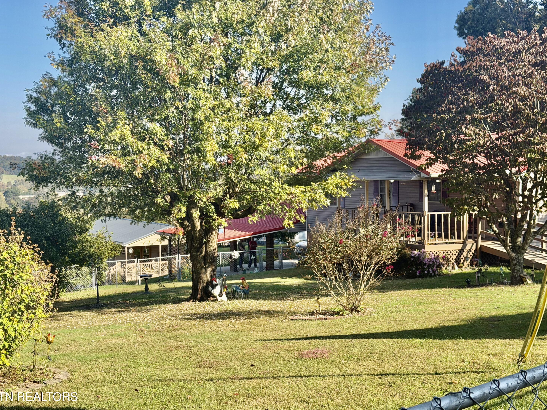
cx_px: 268
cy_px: 207
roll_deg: +0.6
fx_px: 774
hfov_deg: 38.9
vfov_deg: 29.7
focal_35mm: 49
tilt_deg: -3.7
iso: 64
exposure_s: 1/1931
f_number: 1.78
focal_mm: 6.76
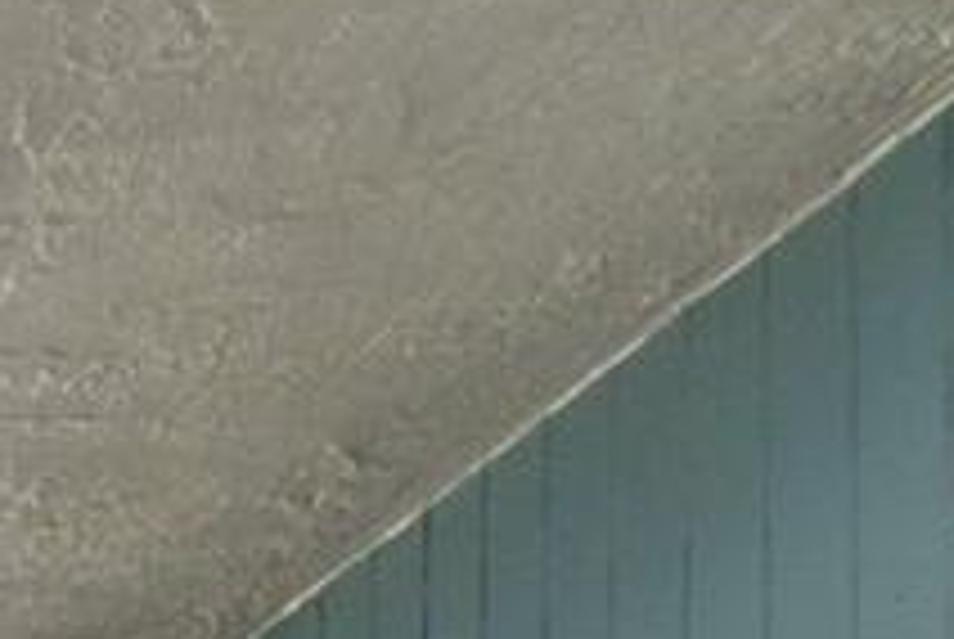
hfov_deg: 14.0
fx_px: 2999
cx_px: -1156
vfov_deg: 10.1
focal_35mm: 113
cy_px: 1688
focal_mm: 10
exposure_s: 1/80
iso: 100
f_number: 7.1
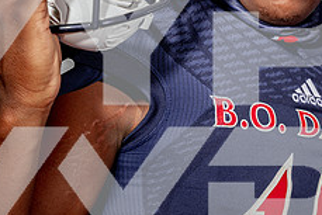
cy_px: 32
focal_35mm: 124
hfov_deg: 16.5
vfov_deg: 11.0
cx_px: 186
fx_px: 1110
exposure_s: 1/125
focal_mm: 49
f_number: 6.3
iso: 100
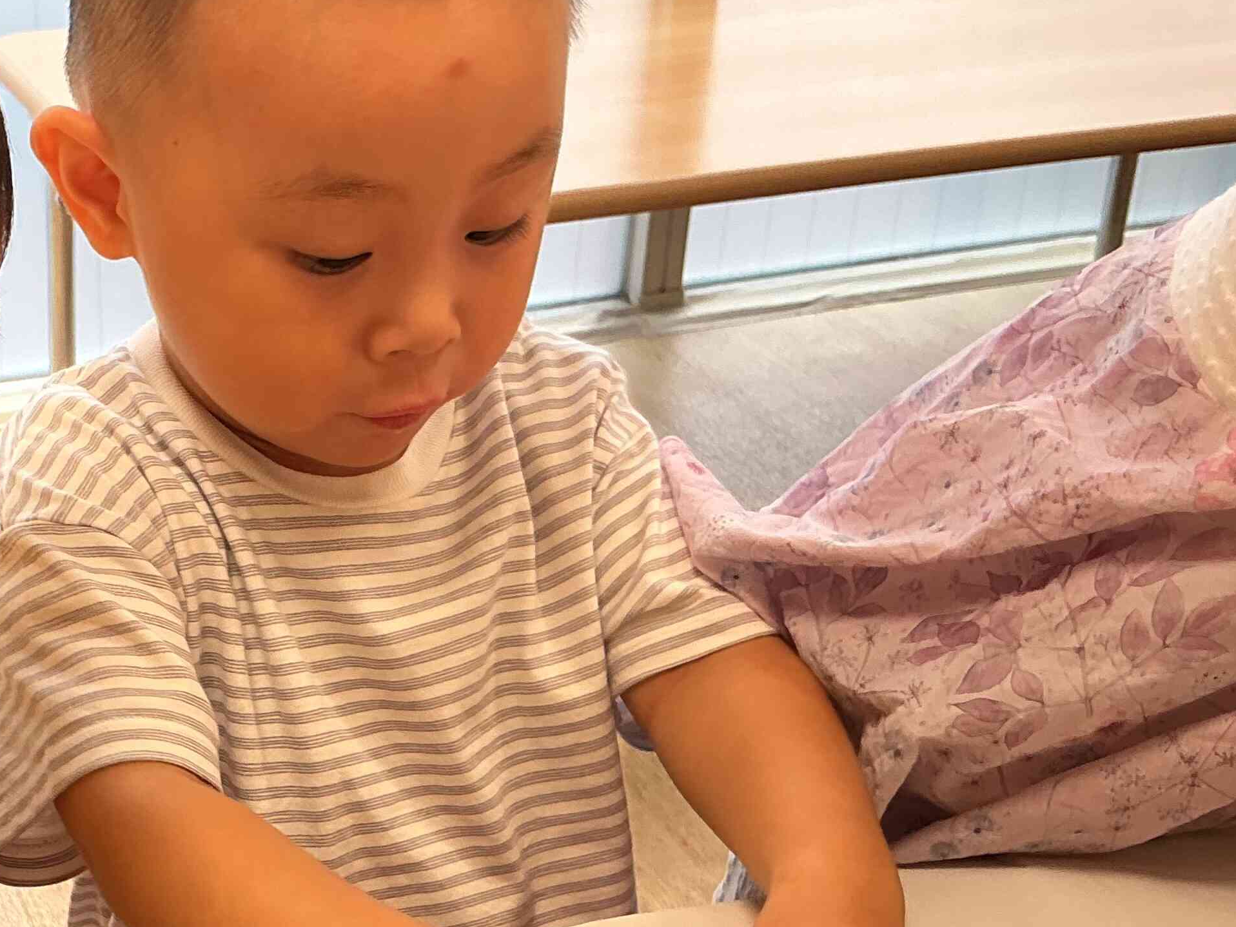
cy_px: 772
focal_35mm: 61
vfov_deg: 23.6
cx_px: 125
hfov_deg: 30.3
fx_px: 2178
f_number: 1.8
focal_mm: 3
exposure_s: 1/120
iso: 32
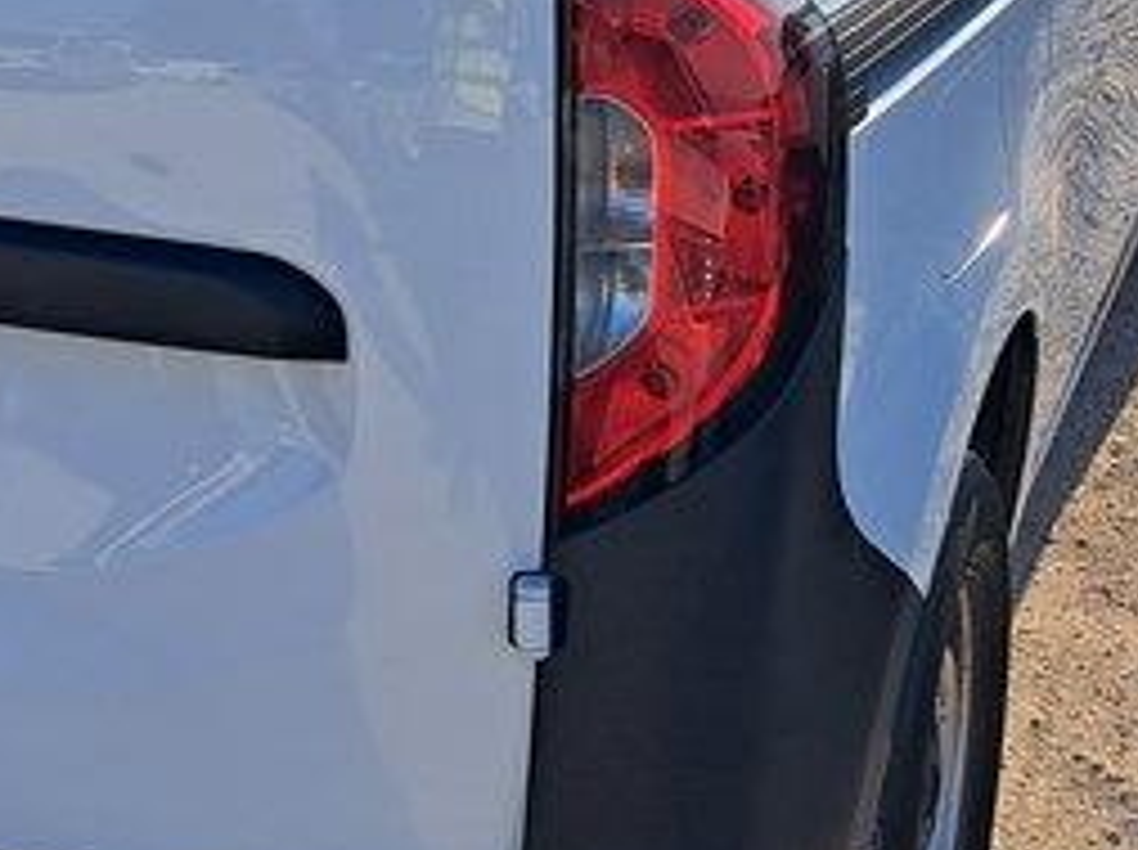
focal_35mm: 76
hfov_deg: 24.3
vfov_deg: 18.9
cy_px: 27
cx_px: -49
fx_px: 2495
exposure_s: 1/987
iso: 50
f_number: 1.8
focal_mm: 5.23
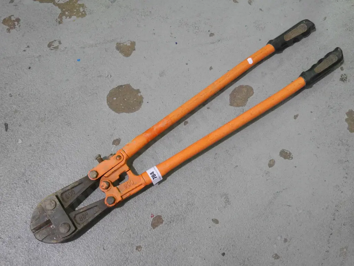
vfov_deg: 37.8
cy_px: 133
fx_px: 389
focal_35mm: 38
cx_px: 177
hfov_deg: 49.0
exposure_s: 1/80
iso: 3200
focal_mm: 19
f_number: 4.3
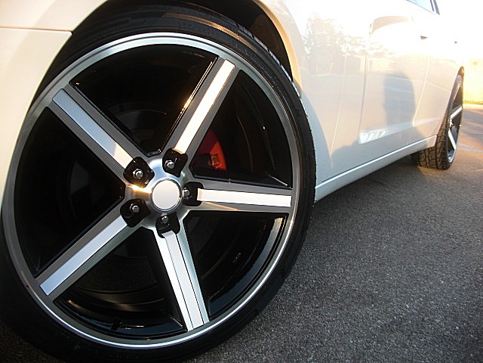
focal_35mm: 36
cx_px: 242
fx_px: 502
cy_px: 182
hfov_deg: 51.4
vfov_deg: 39.7
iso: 50
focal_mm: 6.3
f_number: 2.8
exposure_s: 1/80
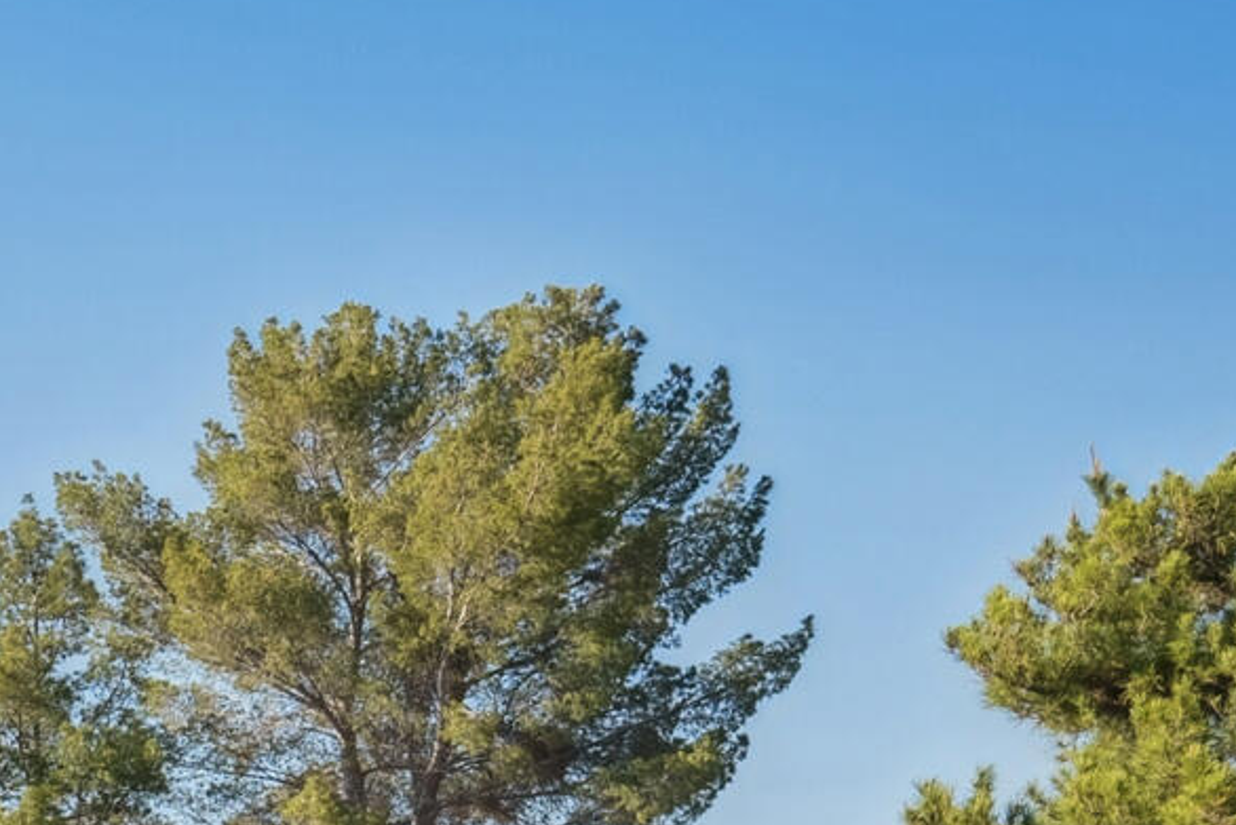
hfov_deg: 13.5
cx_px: -1297
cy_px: 1153
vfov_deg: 10.4
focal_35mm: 128
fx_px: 4395
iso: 800
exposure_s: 1/1600
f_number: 8
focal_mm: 30
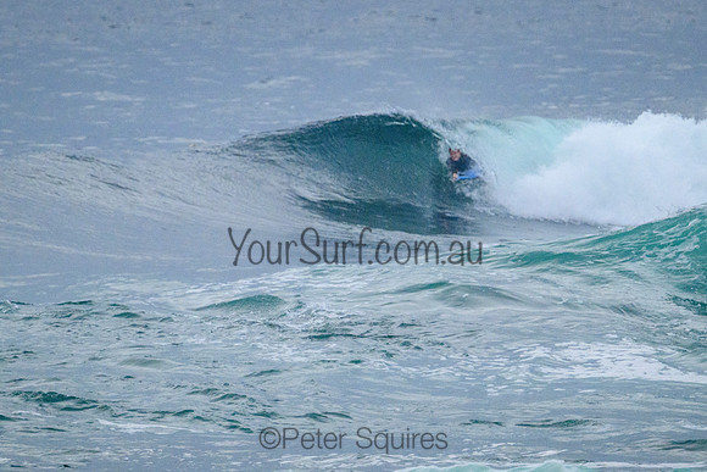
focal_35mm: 1100
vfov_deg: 1.3
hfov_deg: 1.9
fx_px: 21601
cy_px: 214
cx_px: 432
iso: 3200
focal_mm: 800
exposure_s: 1/2000
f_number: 11
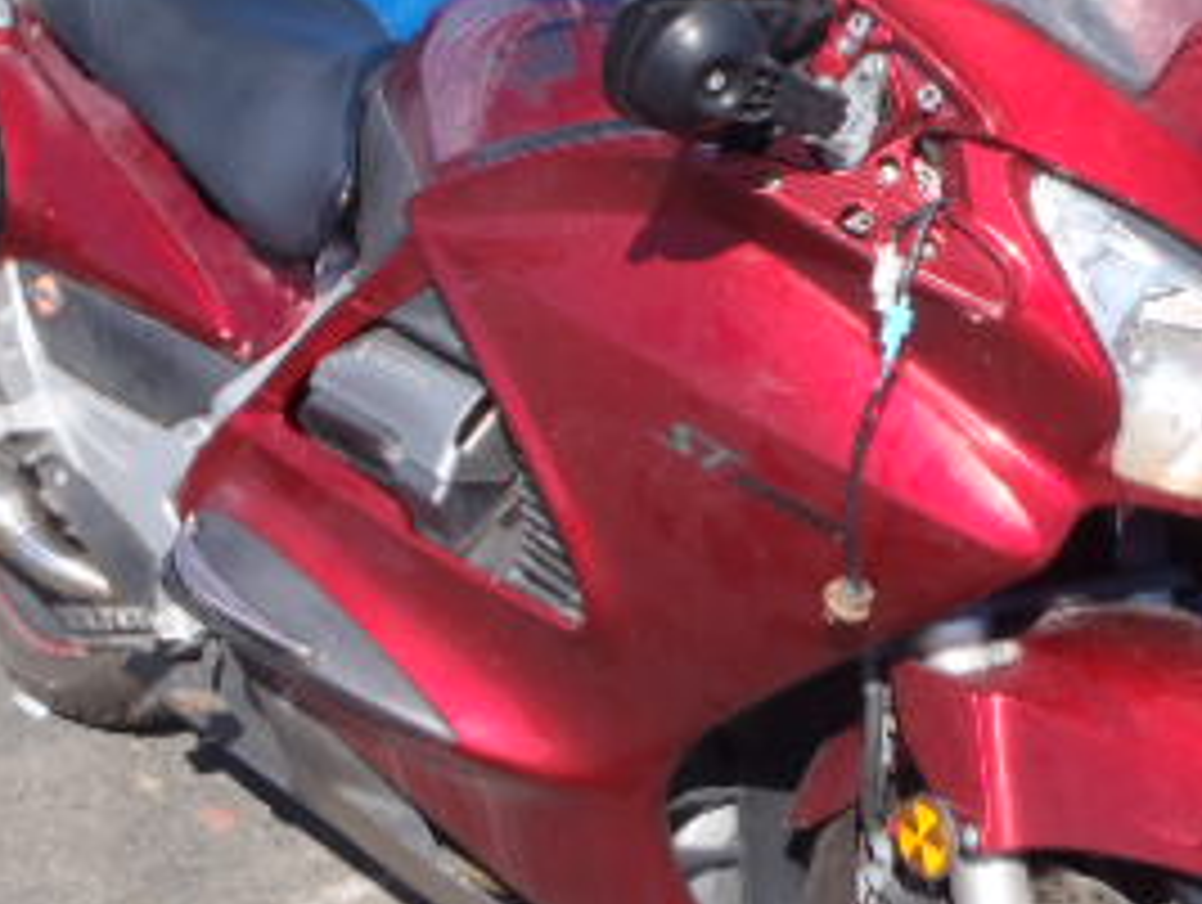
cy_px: 414
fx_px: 2330
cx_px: 774
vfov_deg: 22.0
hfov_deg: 28.8
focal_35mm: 67
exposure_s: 1/400
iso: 80
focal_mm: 5
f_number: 4.5
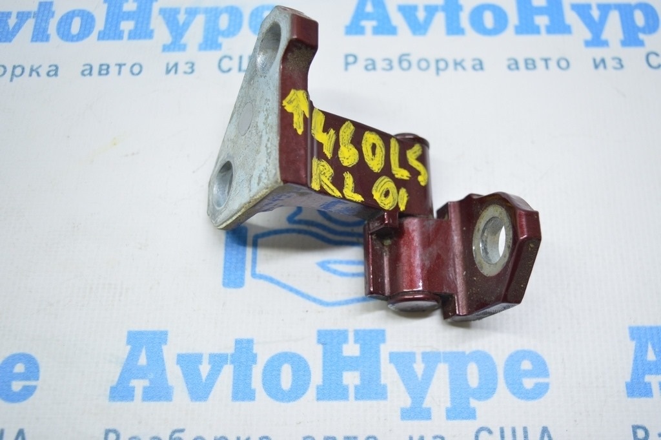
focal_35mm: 36
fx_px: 660
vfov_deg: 36.8
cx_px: 330
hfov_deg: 53.2
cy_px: 220
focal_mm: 24
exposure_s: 1/50
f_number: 4
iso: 400
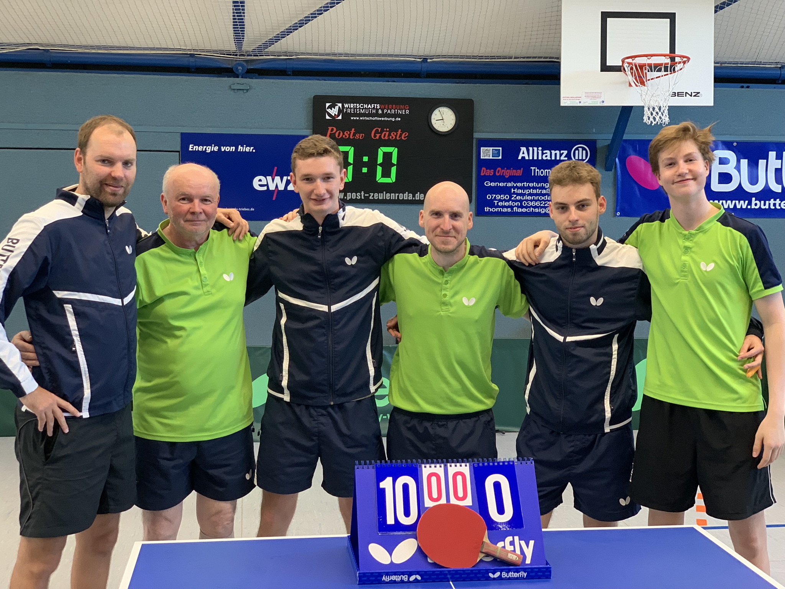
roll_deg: -0.6
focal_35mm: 52
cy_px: 294
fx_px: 1179
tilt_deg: -5.1
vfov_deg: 28.0
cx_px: 392
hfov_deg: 36.8
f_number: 2.4
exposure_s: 1/50
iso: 160
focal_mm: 6
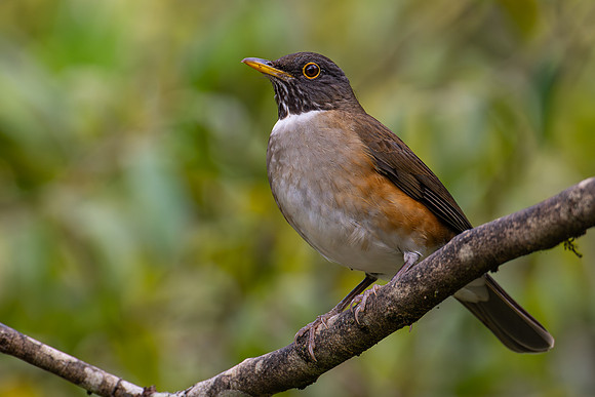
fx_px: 15779
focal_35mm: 955
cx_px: 184
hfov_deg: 2.2
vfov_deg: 1.4
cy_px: 192
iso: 900
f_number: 6.3
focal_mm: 560
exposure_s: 1/500
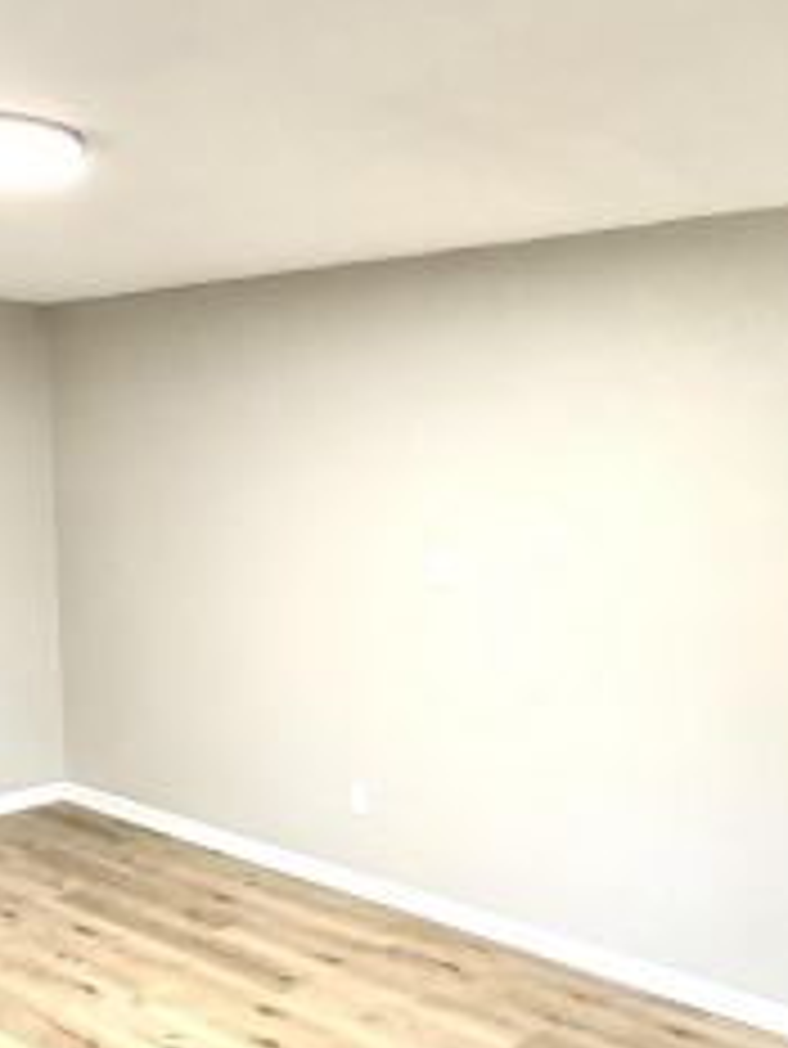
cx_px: 340
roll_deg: -0.4
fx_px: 1213
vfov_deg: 45.9
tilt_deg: -11.0
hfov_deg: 35.9
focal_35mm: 40
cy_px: 715
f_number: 2.2
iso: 320
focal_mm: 2.22
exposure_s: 1/60
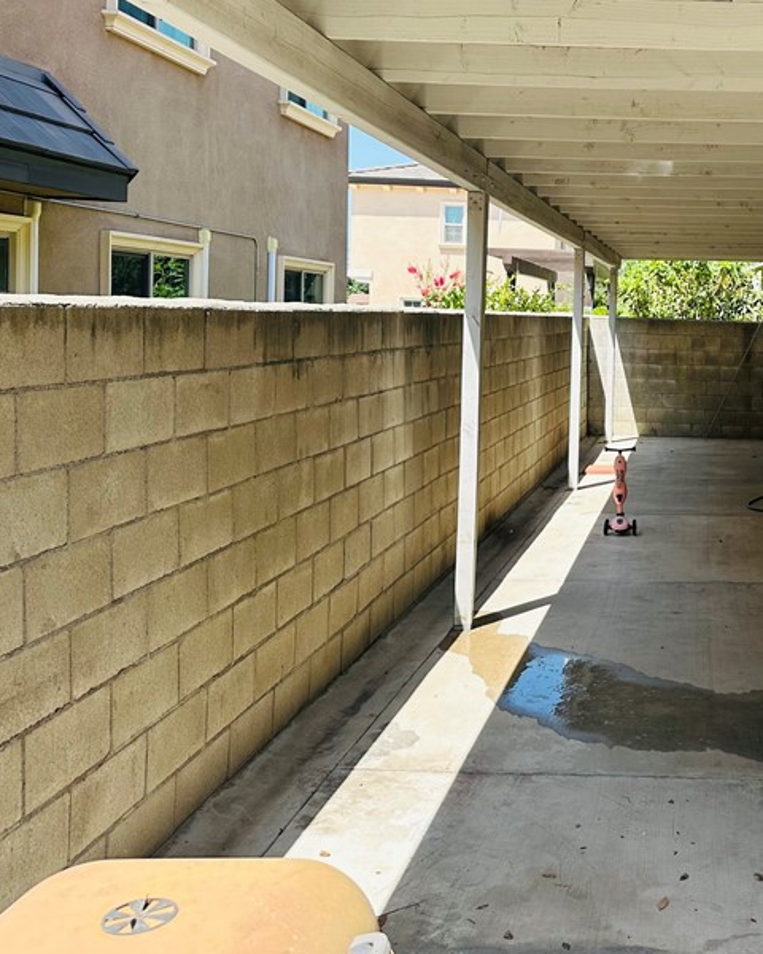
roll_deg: -2.7
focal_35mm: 40
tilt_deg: -1.6
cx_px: 699
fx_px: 1129
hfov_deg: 35.0
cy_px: 356
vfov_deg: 45.4
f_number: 1.78
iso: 80
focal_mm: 6.86
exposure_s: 1/1412
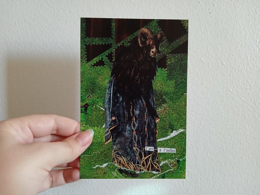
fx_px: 195
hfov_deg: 67.3
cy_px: 98
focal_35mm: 26
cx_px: 130
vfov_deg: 53.1
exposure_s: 1/30
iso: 250
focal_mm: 3.98
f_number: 1.8
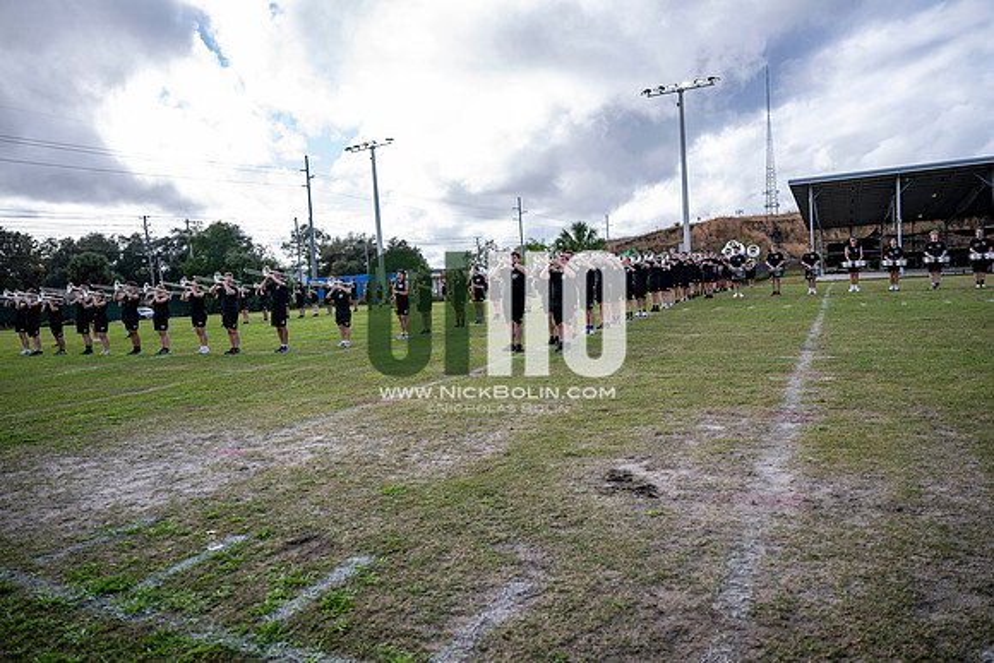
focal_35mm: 24
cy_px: 332
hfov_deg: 73.7
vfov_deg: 53.2
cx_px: 497
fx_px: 663
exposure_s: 1/1250
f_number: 2.8
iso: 125
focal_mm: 24
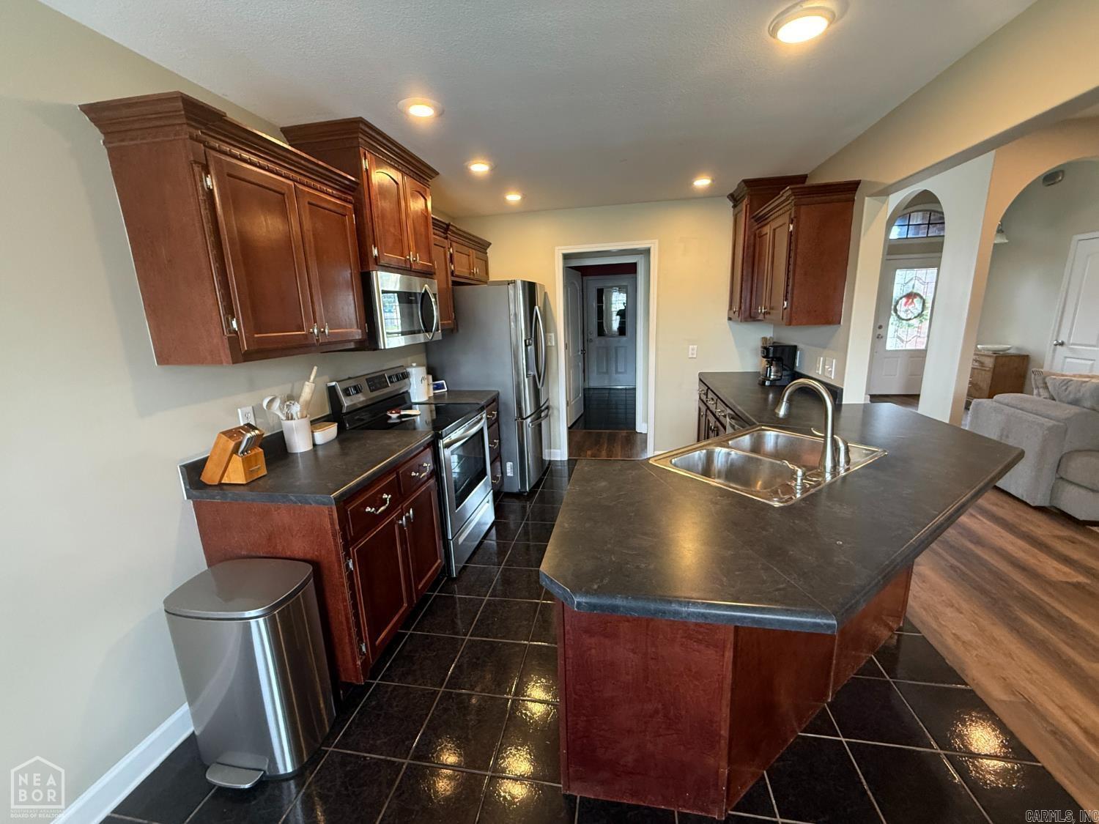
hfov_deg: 102.1
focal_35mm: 14
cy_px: 412
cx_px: 550
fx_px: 444
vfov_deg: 85.7
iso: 320
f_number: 2.2
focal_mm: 2.22
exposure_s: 1/60
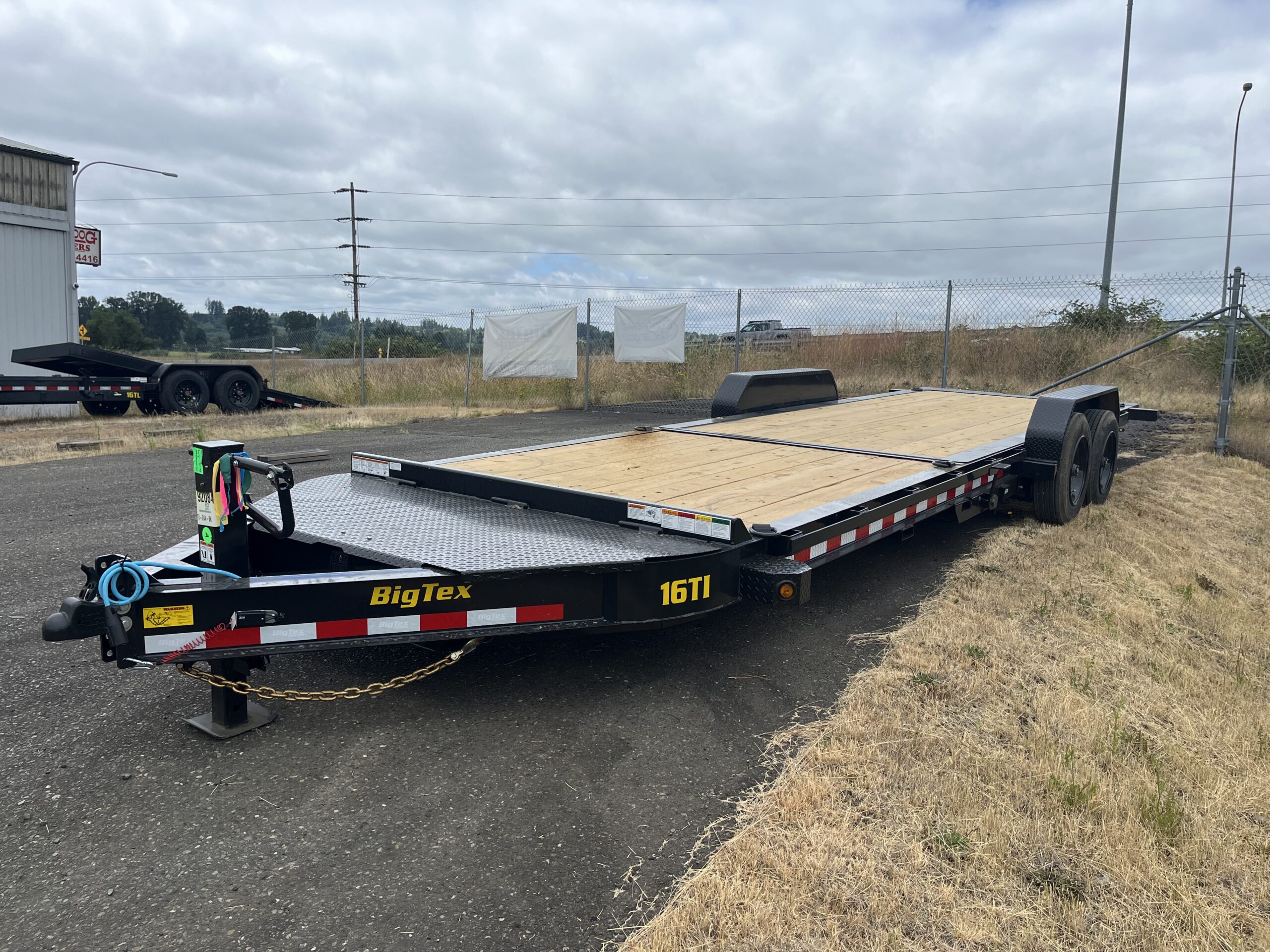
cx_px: 635
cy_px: 476
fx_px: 954
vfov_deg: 53.1
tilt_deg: -6.8
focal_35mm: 26
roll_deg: -1.8
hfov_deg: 67.3
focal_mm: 5.1
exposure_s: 1/3876
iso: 50
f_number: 1.6
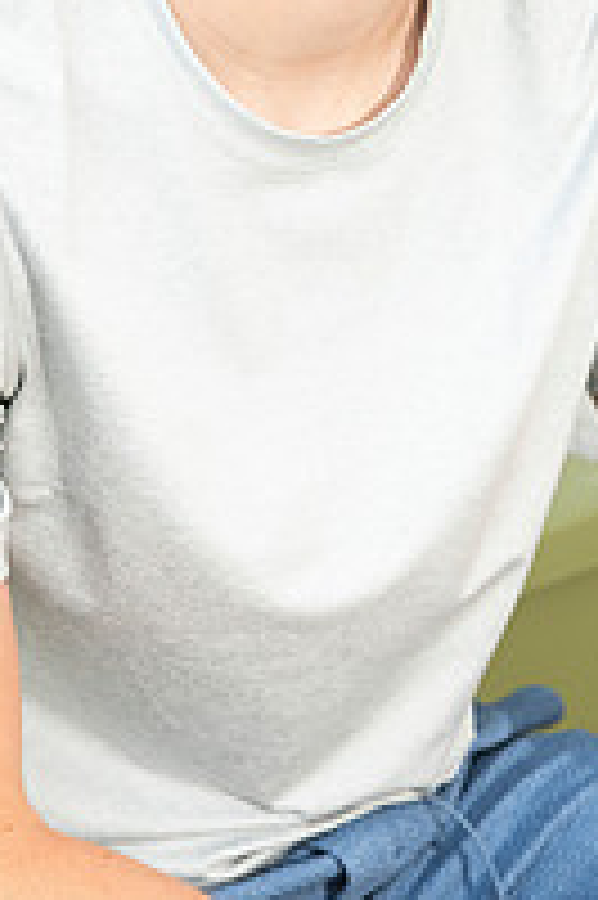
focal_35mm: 124
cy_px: 234
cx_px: 328
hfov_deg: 11.0
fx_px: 3095
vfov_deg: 16.5
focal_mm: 55
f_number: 5.6
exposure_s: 1/160
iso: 320
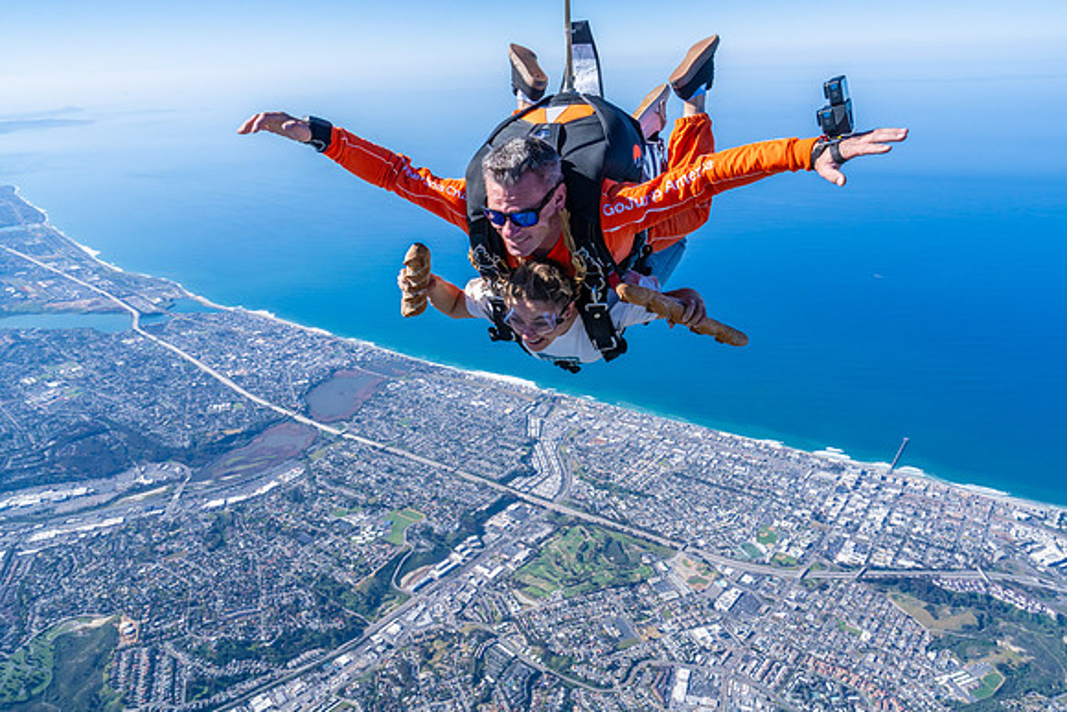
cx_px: 534
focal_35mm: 26
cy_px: 356
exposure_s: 1/1600
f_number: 9
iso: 800
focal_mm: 26
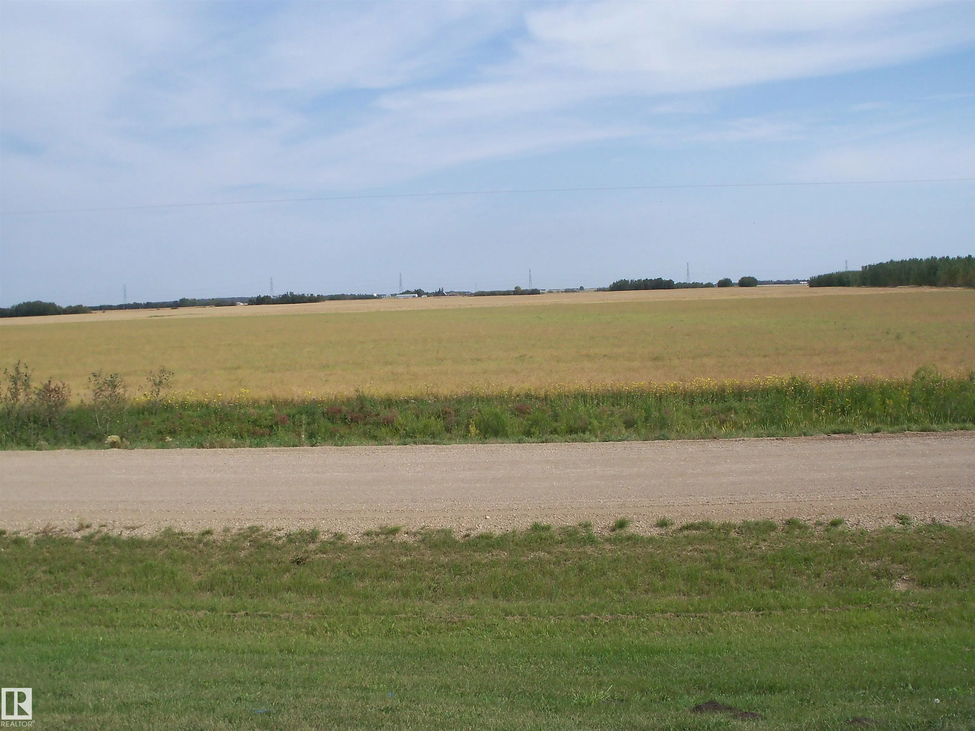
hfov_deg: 52.6
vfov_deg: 40.7
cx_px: 488
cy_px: 366
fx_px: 986
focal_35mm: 35
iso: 64
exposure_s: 1/400
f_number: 5.5
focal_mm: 6.3
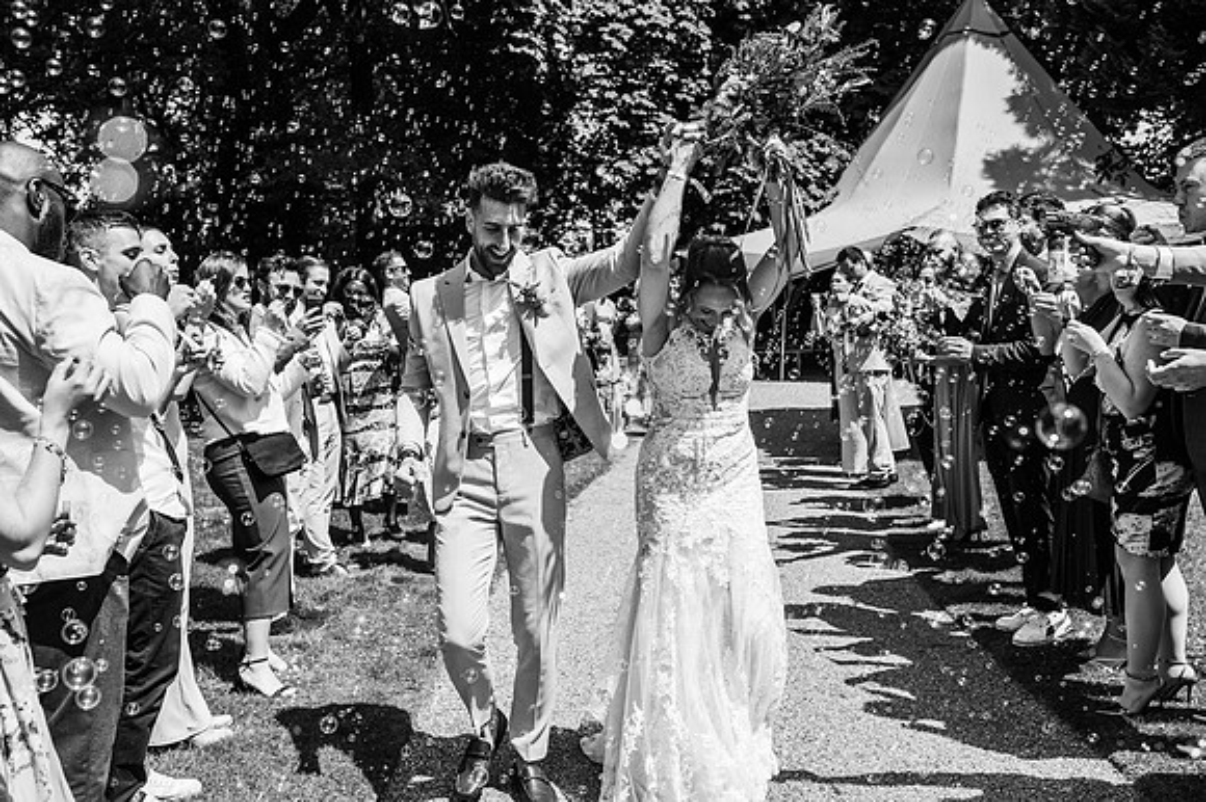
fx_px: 1172
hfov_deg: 54.5
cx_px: 603
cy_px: 401
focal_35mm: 35
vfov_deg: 37.8
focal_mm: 35
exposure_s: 1/1250
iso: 100
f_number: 4.5
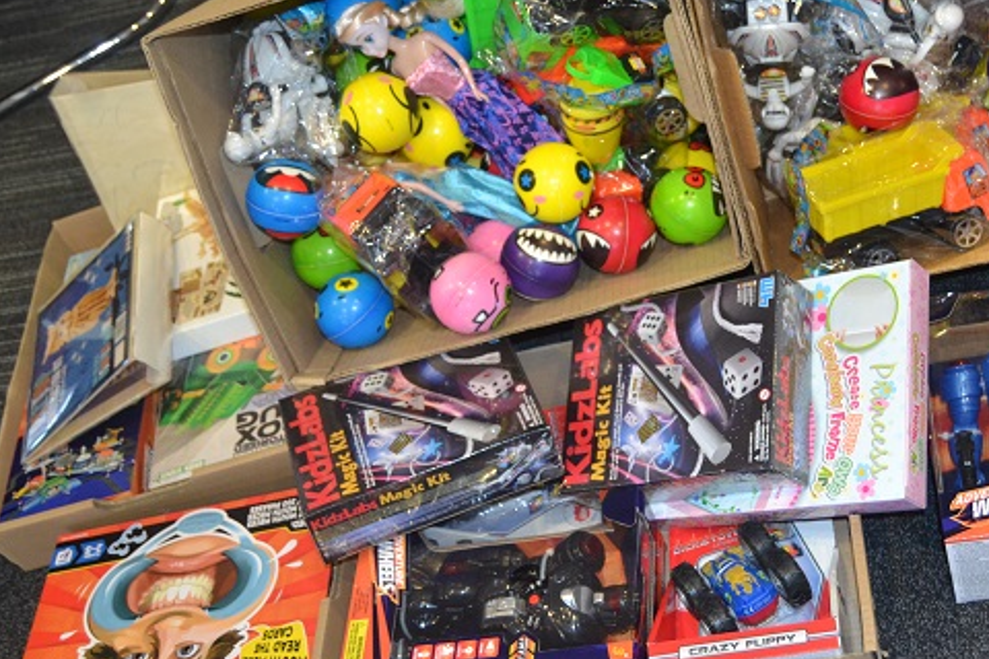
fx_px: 1319
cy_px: 301
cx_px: 624
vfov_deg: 28.1
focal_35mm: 48
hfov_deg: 40.8
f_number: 3.8
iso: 1600
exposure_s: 1/60
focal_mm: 24
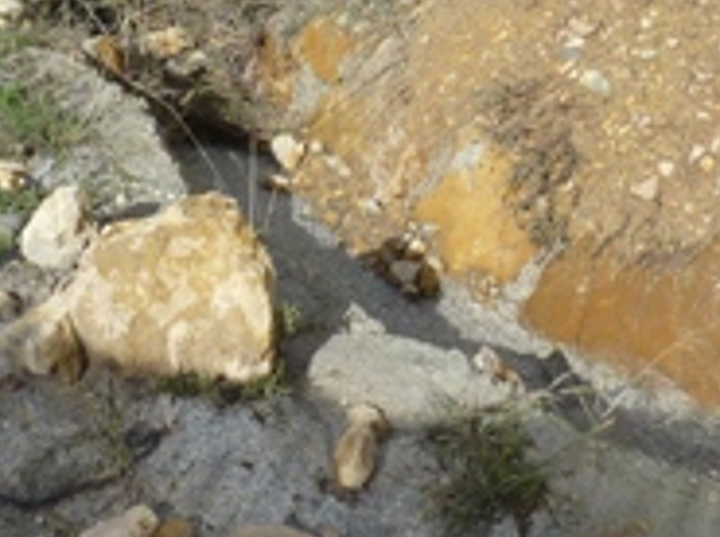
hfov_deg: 23.1
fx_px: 1744
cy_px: -173
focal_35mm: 84
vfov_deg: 16.5
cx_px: 187
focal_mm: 4.1
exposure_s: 1/500
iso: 80
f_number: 5
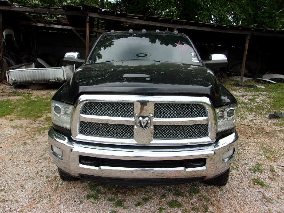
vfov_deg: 51.4
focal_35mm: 27
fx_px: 222
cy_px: 106
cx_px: 142
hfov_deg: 65.3
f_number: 10.4
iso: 80
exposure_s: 1/70
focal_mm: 4.9
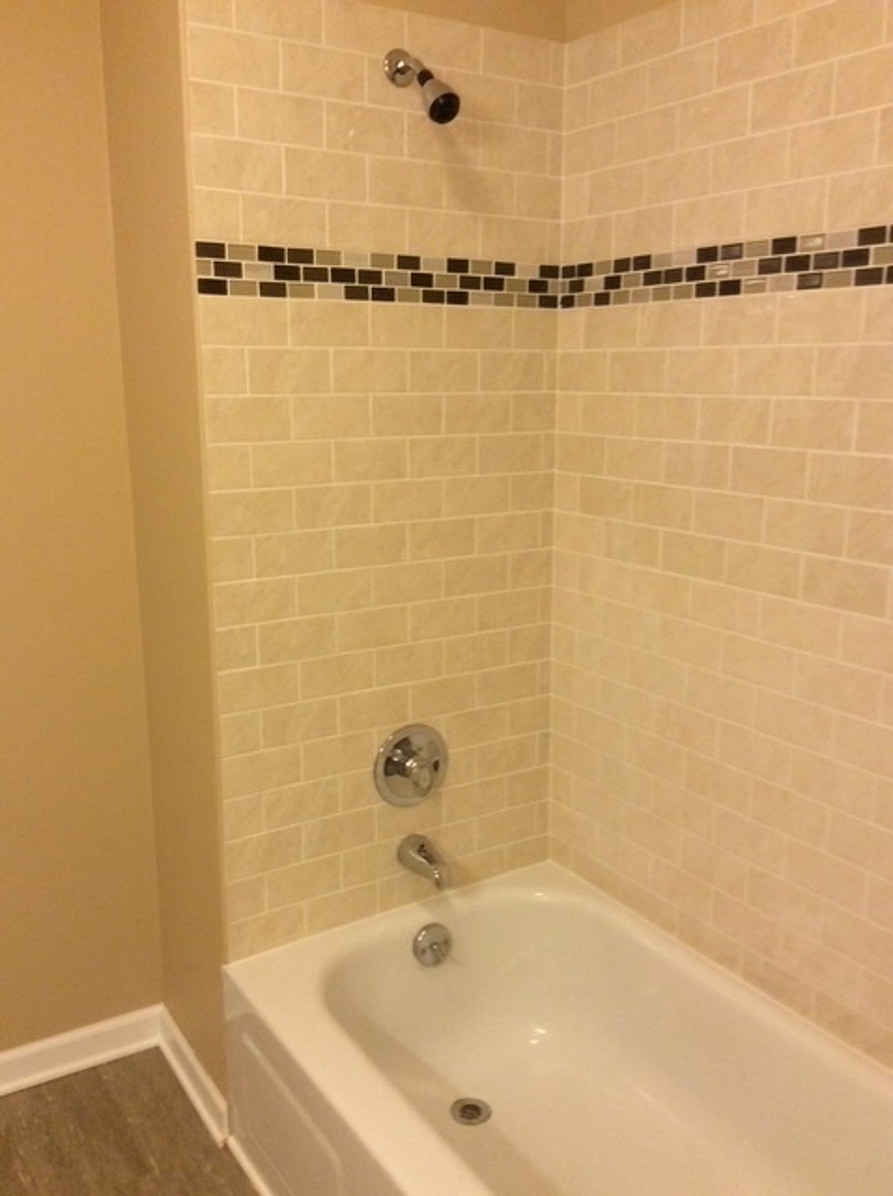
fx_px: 1104
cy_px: 598
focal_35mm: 32
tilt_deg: -12.1
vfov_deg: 56.9
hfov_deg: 44.1
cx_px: 446
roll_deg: -0.4
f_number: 2.4
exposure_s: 1/24
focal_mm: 3.3
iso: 125
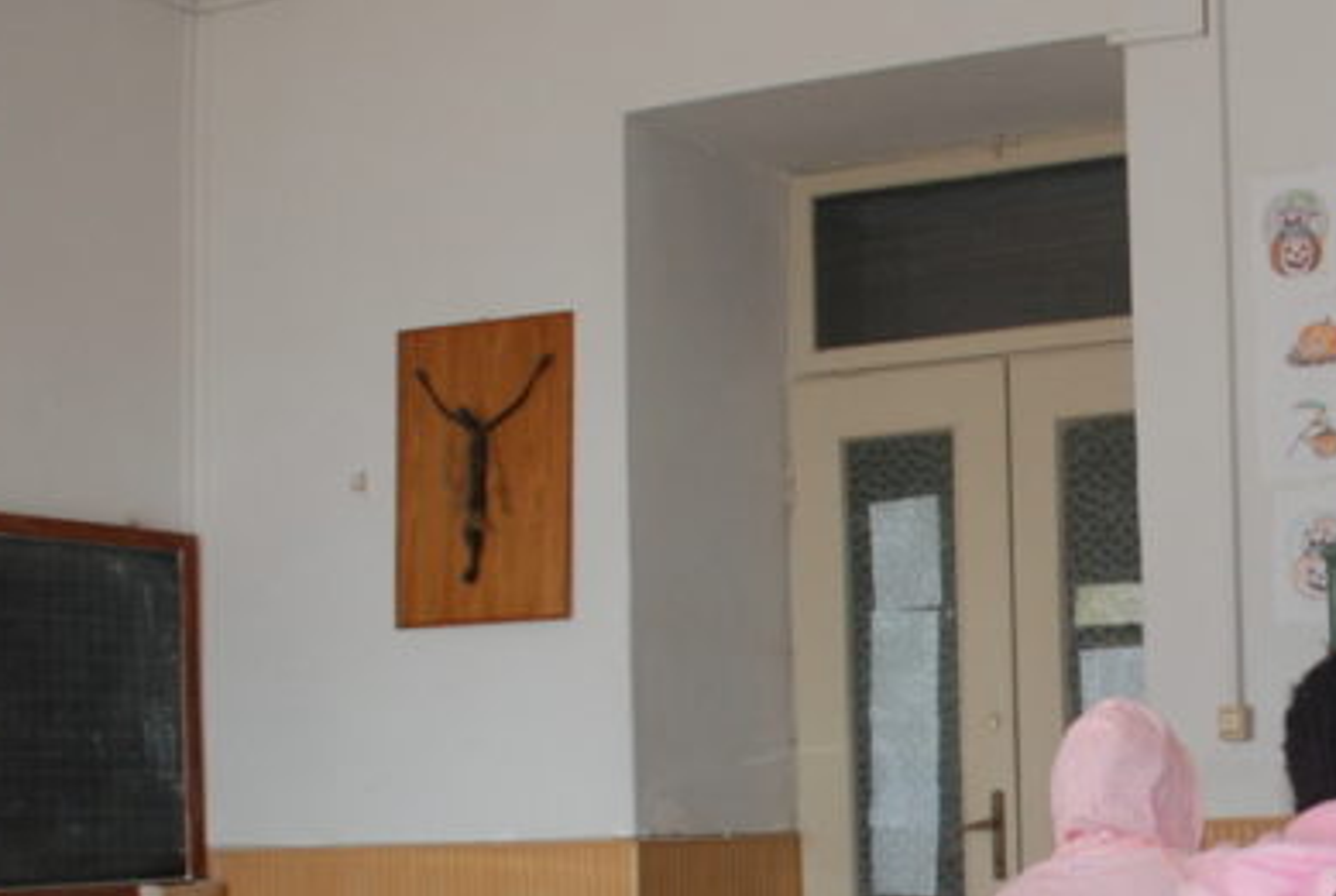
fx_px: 2640
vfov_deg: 19.1
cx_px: 1216
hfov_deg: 27.3
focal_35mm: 71
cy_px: 680
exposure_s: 1/60
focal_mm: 18
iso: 400
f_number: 4
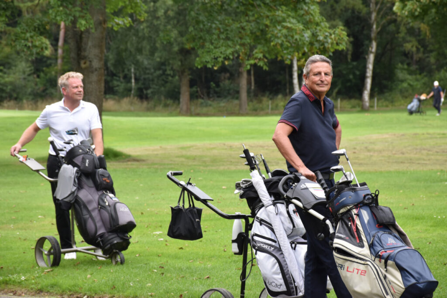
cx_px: 224
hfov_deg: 12.2
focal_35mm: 168
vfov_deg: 8.2
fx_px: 2086
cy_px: 149
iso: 400
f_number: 8
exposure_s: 1/250
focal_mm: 112
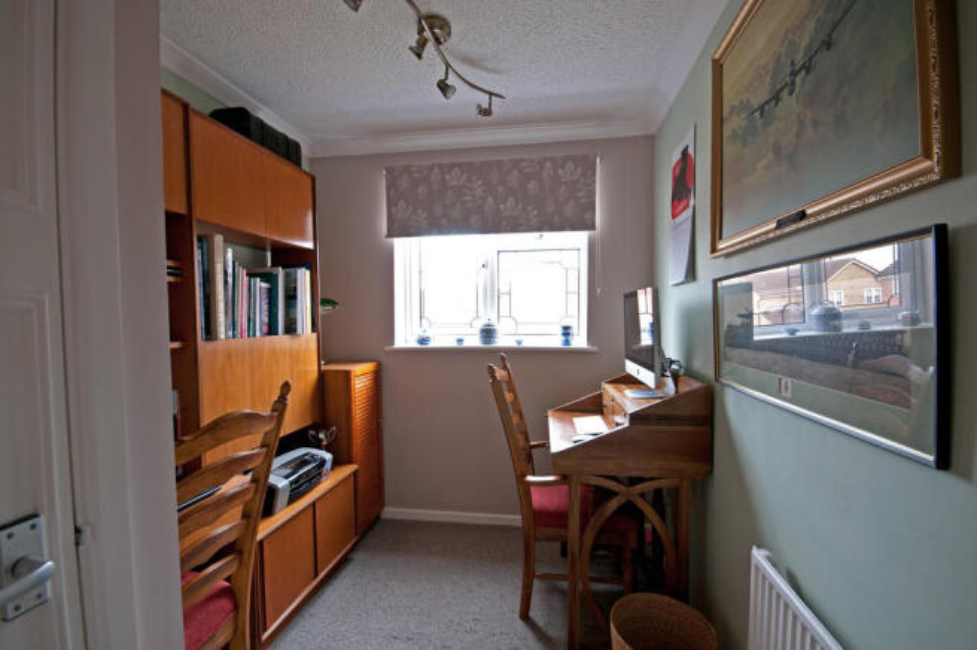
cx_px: 488
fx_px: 407
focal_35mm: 15
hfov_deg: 100.4
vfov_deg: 77.2
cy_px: 325
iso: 200
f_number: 8
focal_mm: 10
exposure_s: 1/2.5
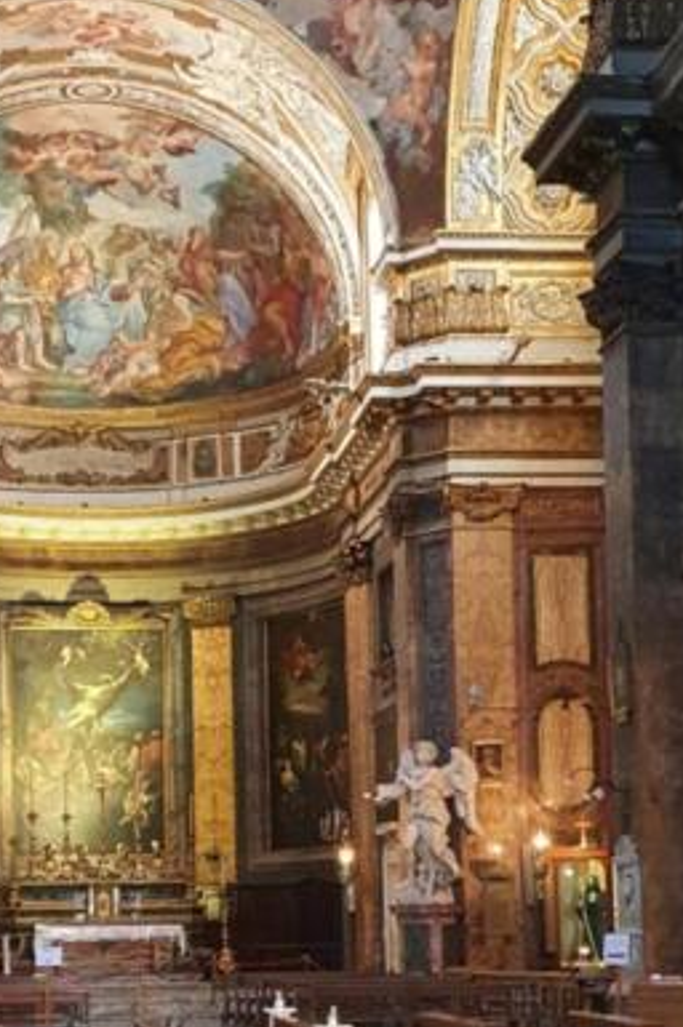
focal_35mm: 72
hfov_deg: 18.8
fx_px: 2053
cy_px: 728
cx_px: 237
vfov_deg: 27.8
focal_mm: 4.32
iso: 500
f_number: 1.5
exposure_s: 1/50
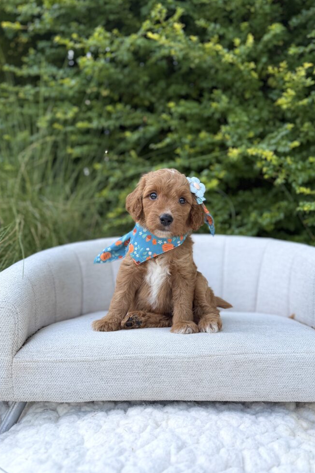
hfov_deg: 49.4
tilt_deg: +3.1
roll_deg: +3.0
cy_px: 239
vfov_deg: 69.4
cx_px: 178
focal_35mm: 26
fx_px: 341
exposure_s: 1/524
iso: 80
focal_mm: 6.76
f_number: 1.78
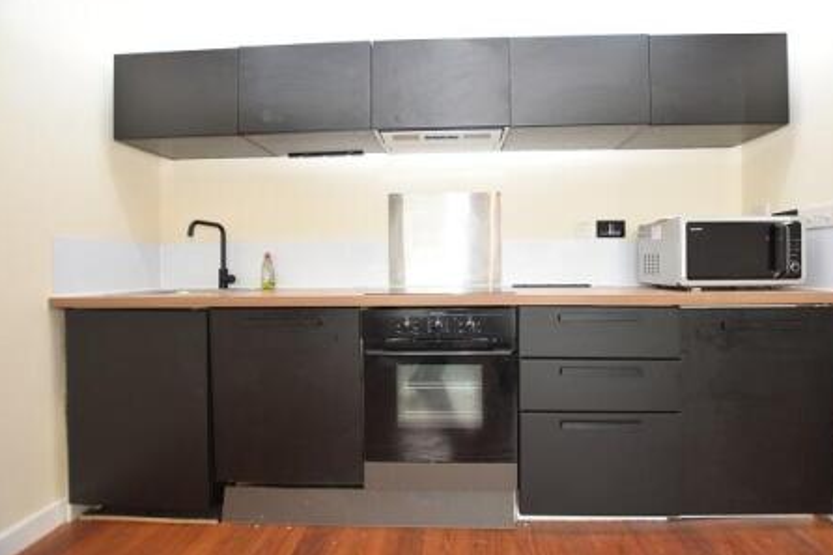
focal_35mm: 16
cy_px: 270
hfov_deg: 96.7
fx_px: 370
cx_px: 439
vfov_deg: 73.7
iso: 800
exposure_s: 1/80
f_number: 4.5
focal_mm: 10
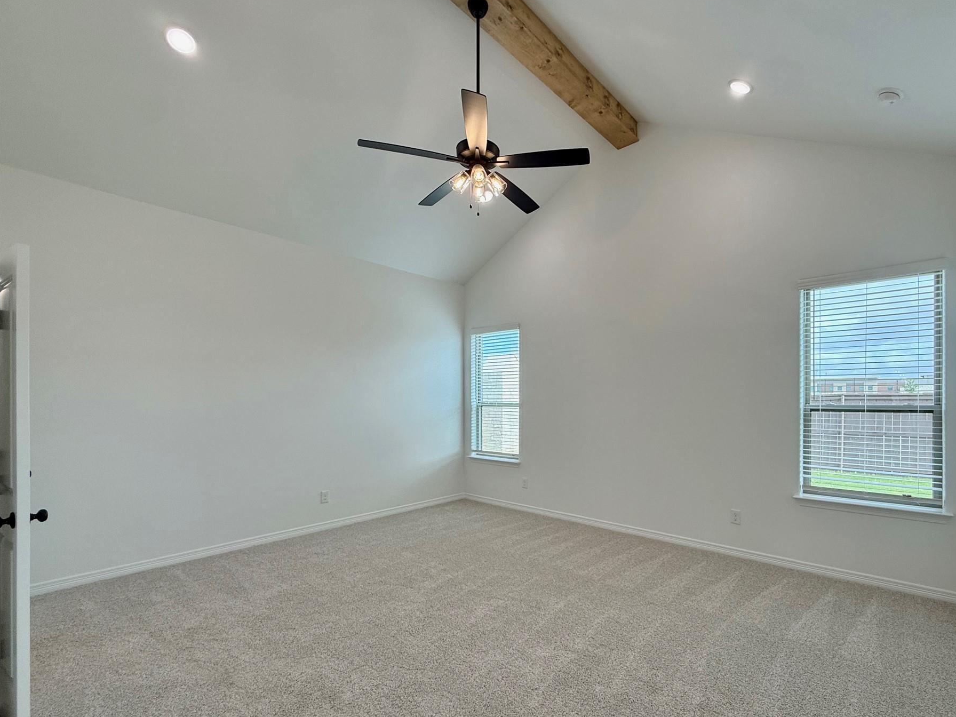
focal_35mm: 16
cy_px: 402
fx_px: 442
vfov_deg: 77.8
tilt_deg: +0.3
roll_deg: -0.3
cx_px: 544
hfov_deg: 93.9
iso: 64
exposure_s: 1/129
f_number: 2.2
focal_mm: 2.22
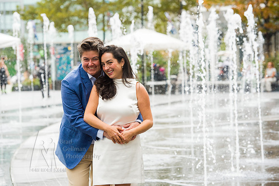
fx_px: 969
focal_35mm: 125
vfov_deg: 11.0
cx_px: 140
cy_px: 93
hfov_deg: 16.4
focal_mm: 125
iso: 800
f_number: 5
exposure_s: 1/500
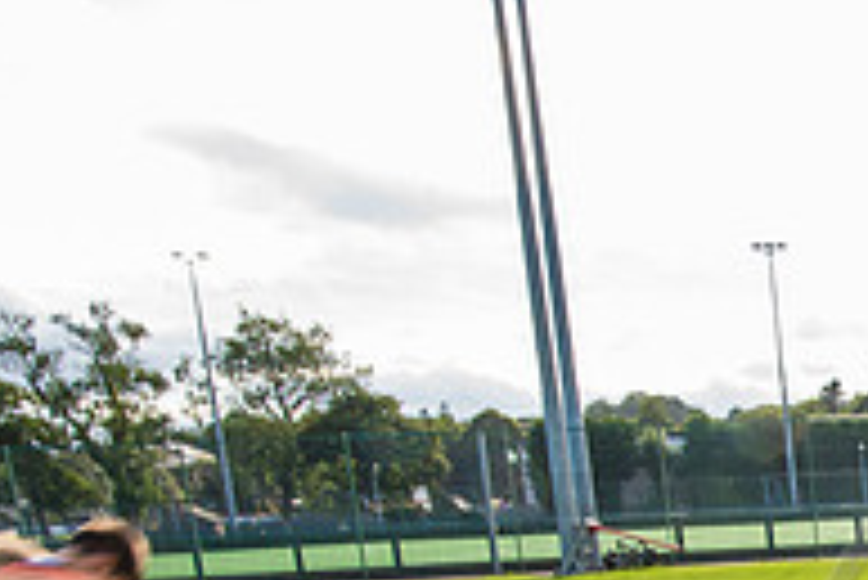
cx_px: 1241
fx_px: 1448
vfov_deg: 20.4
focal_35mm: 60
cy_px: 789
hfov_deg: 26.2
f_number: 16
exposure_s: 1/20
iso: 250
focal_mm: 20
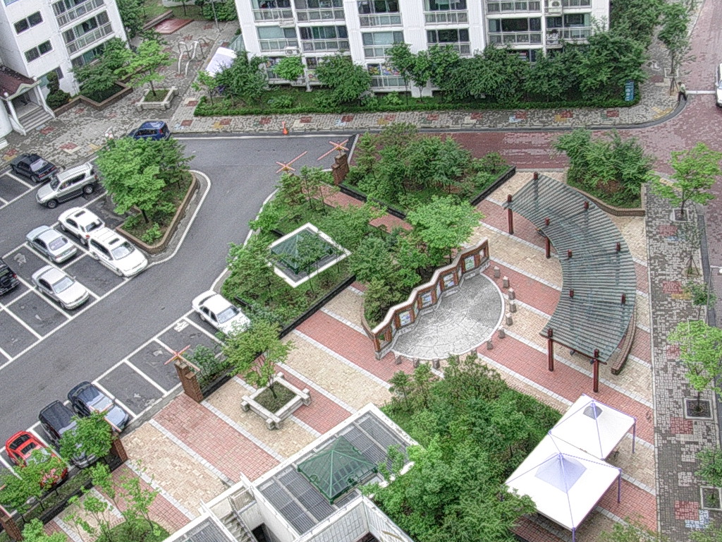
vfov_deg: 30.3
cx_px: 361
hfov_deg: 39.7
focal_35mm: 48
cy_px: 271
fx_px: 1001
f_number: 3
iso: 70
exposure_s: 1/26.9
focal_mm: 7.3
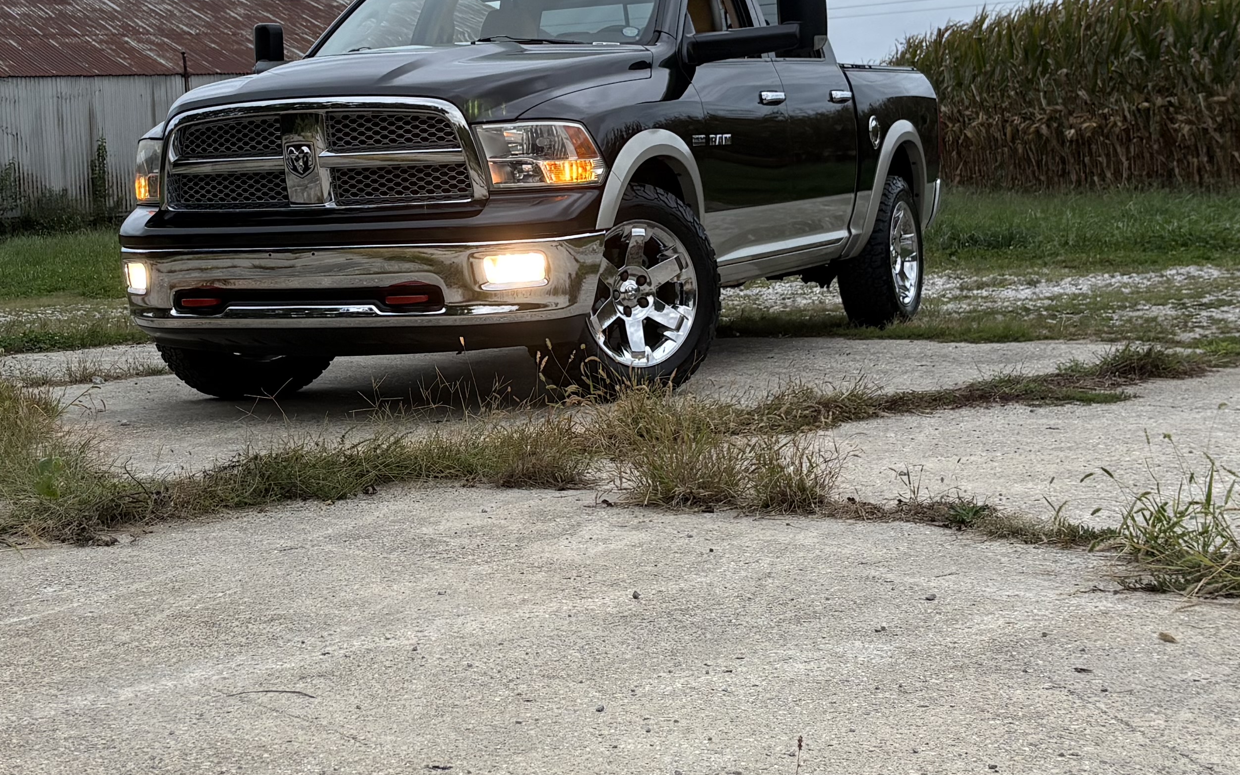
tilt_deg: +0.3
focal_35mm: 63
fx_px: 2129
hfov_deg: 32.4
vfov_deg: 20.5
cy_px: 200
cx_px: 488
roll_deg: +2.4
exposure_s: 1/121
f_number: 1.6
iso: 80
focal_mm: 5.96
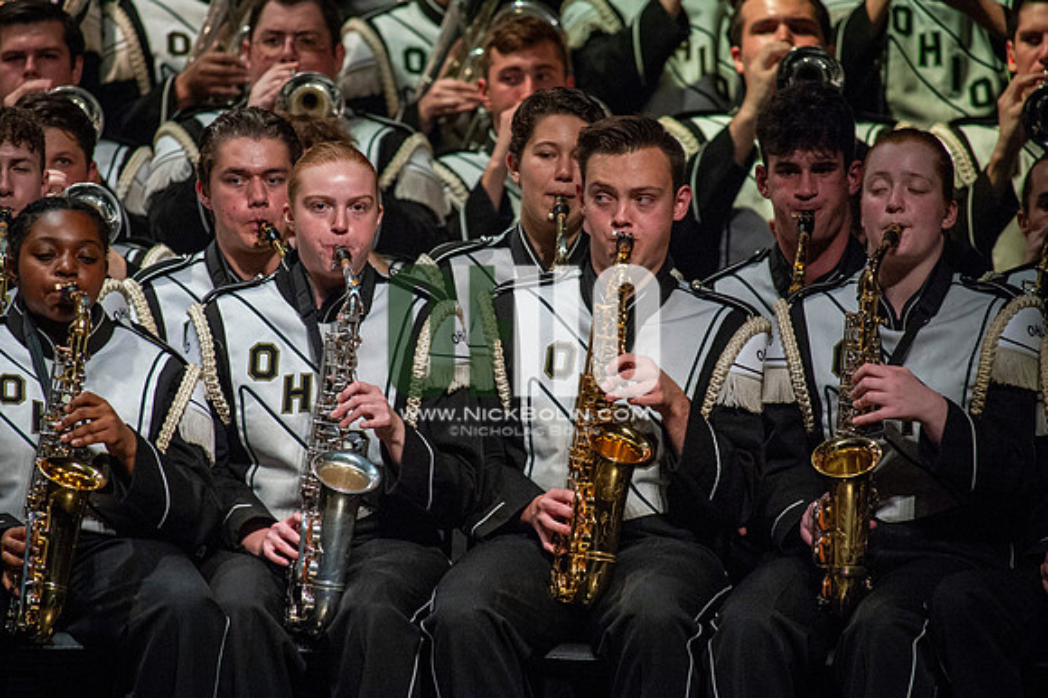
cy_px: 349
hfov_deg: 3.4
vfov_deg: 2.3
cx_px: 524
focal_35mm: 600
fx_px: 17456
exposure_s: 1/400
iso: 5000
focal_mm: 600
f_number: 5.6
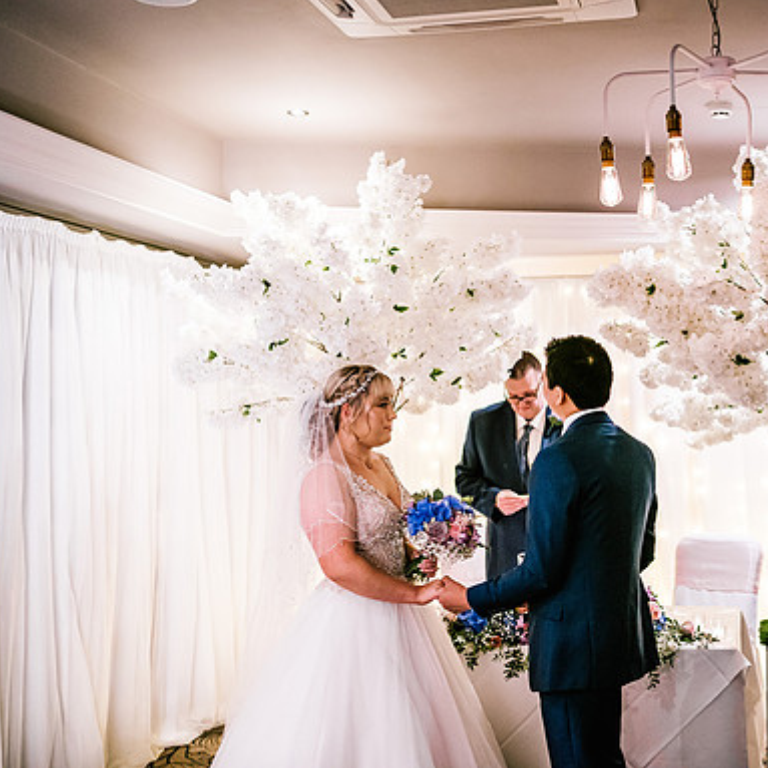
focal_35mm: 45
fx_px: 1130
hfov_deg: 37.0
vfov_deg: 37.6
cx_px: 539
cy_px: 384
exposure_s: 1/250
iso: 2000
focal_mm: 35
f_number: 1.4
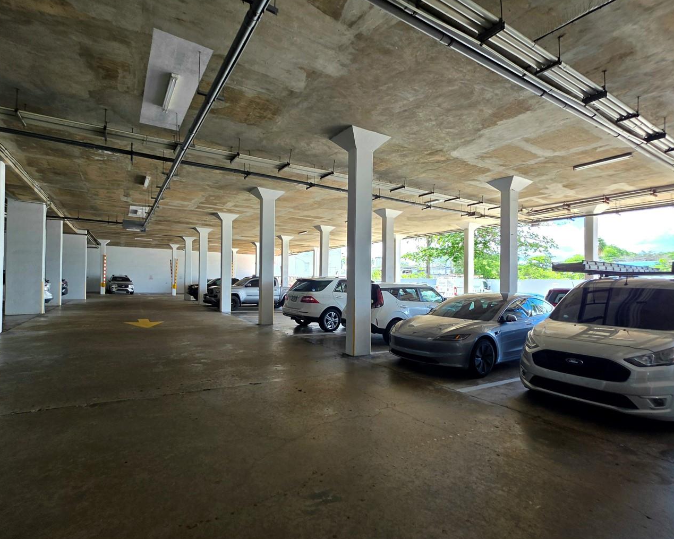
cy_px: 286
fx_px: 319
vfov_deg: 80.3
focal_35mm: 16
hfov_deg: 93.1
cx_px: 341
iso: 50
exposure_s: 1/120
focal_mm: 2.2
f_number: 1.9
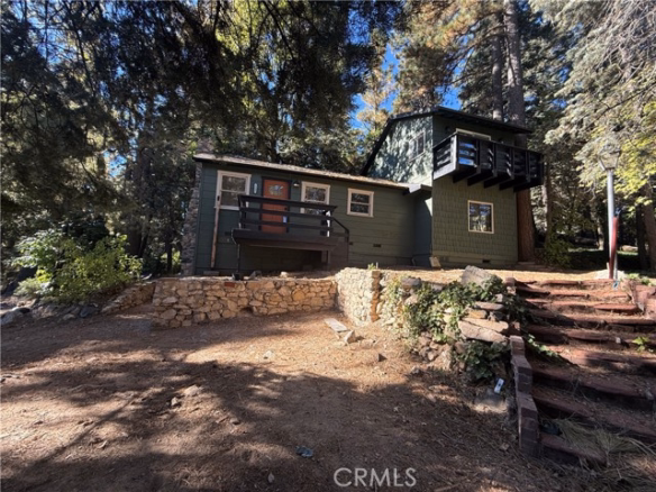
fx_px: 265
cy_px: 246
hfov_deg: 102.1
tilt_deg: +4.1
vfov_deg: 85.7
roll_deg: -2.4
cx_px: 328
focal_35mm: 14
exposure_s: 1/294
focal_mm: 2.22
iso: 64
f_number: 2.2
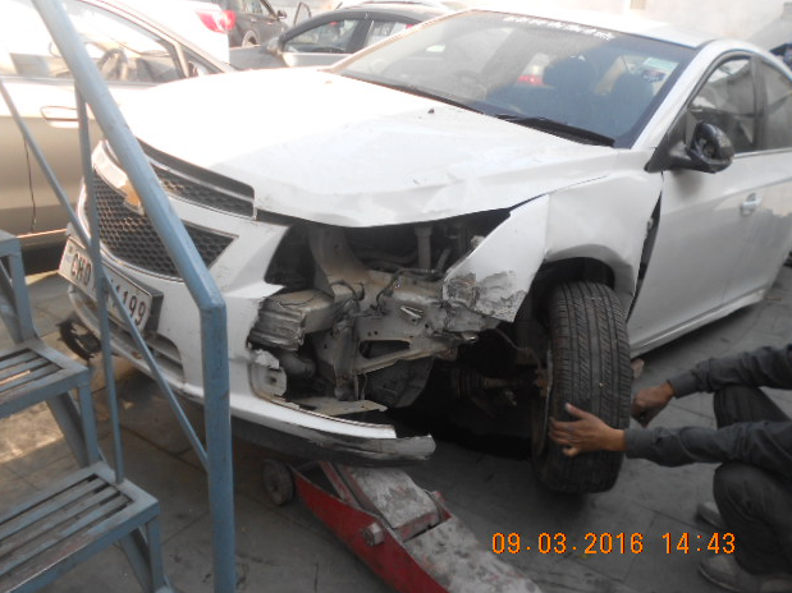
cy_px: 298
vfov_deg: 46.8
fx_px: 686
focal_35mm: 30
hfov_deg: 60.0
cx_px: 394
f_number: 3.4
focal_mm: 5.3
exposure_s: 1/250
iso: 80
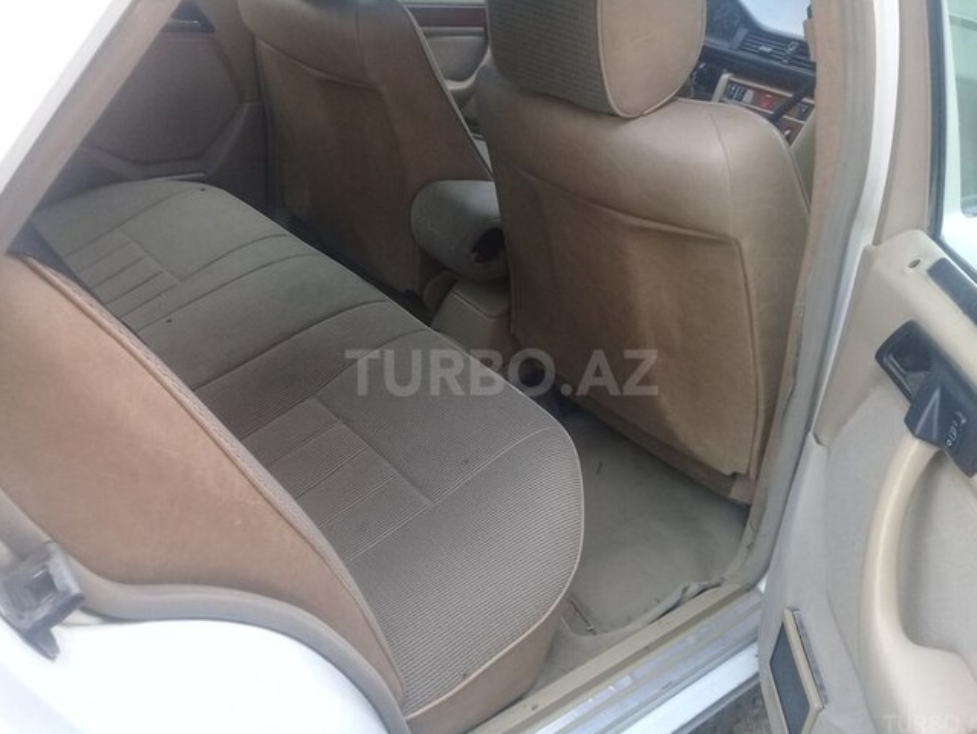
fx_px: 904
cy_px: 372
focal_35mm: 32
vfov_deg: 44.2
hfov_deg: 56.8
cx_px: 501
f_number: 2.2
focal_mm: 3.3
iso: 64
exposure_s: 1/50
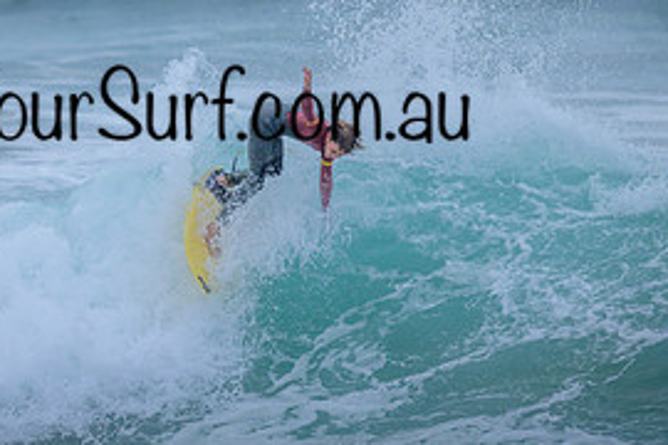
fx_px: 31839
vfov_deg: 0.8
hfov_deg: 1.2
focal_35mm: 1716
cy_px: 83
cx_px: 208
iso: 640
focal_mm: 800
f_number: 6.3
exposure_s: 1/2000
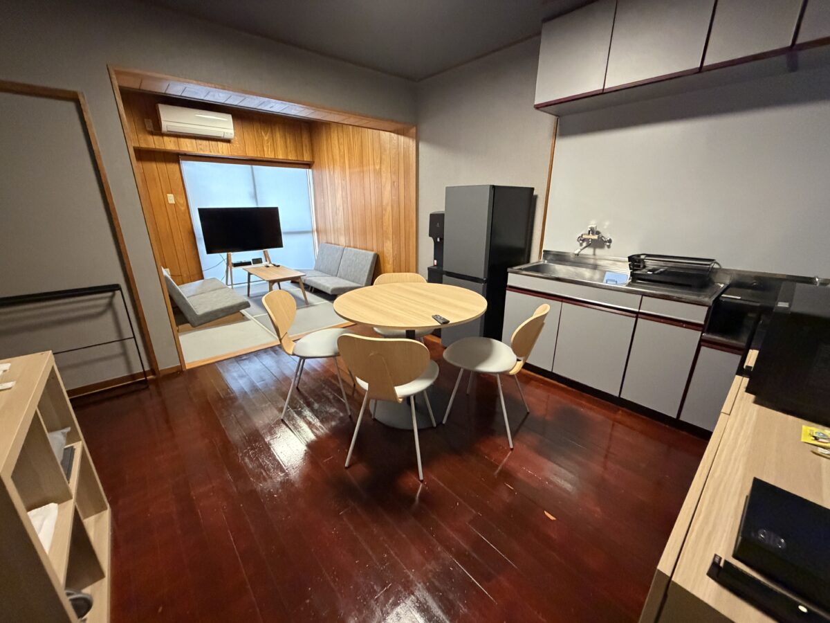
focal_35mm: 14
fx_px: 336
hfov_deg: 102.1
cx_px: 415
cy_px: 312
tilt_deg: -19.6
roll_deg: +1.4
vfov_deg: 85.7
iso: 1000
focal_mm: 2.22
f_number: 2.2
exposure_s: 1/60
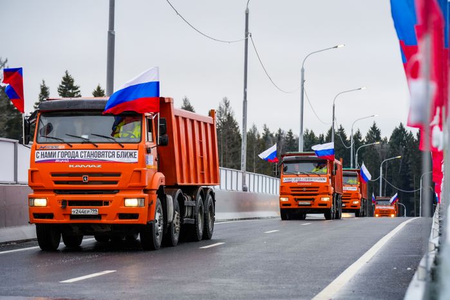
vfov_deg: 11.0
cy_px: 150
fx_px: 1562
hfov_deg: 16.4
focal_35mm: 125
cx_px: 225
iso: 1000
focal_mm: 125
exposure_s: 1/500
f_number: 4.5
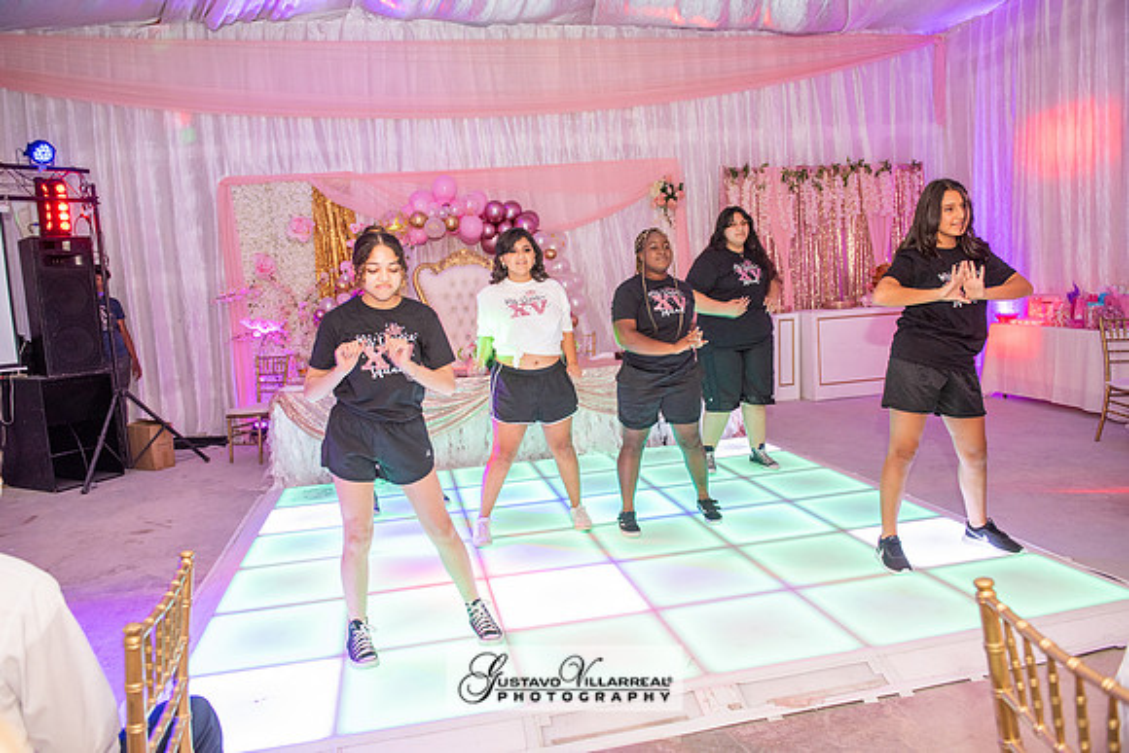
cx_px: 564
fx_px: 816
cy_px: 376
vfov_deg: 49.6
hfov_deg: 69.4
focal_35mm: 26
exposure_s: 1/60
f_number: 4
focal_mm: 26
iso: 1250
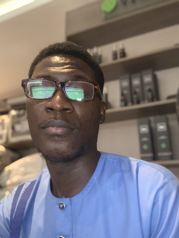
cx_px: 90
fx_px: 221
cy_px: 119
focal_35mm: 32
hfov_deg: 44.2
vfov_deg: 56.8
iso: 200
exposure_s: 1/25
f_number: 2.2
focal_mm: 2.87
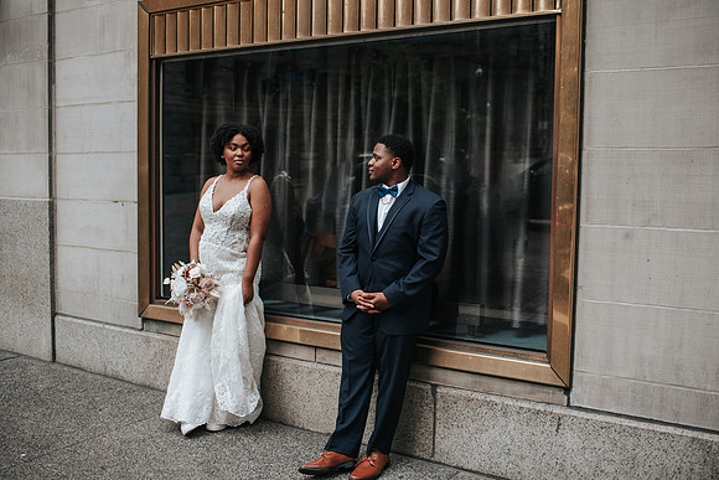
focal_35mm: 36
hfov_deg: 52.6
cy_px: 240
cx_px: 360
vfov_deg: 36.5
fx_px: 727
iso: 800
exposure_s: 1/1250
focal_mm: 35
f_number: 2.8
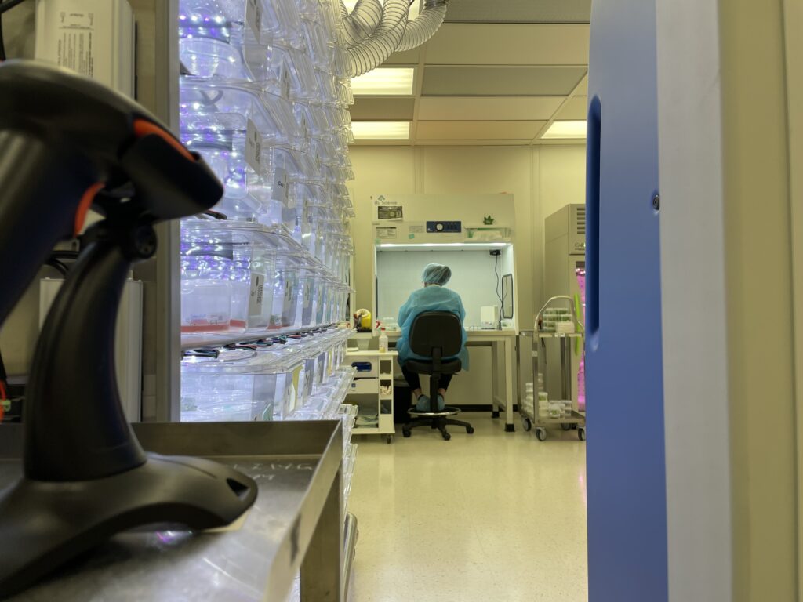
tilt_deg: +1.8
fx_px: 603
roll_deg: +0.3
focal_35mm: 26
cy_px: 301
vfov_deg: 53.1
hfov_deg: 67.3
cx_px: 402
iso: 32
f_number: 1.6
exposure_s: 1/133
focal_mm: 4.2
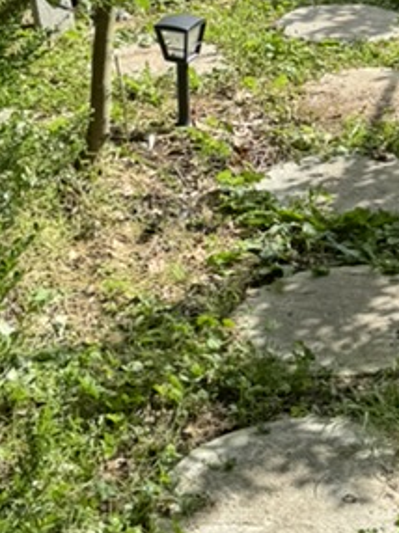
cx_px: 474
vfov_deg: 21.6
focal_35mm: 86
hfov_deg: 16.5
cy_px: -47
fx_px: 1324
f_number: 1.78
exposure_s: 1/1094
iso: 80
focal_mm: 6.76
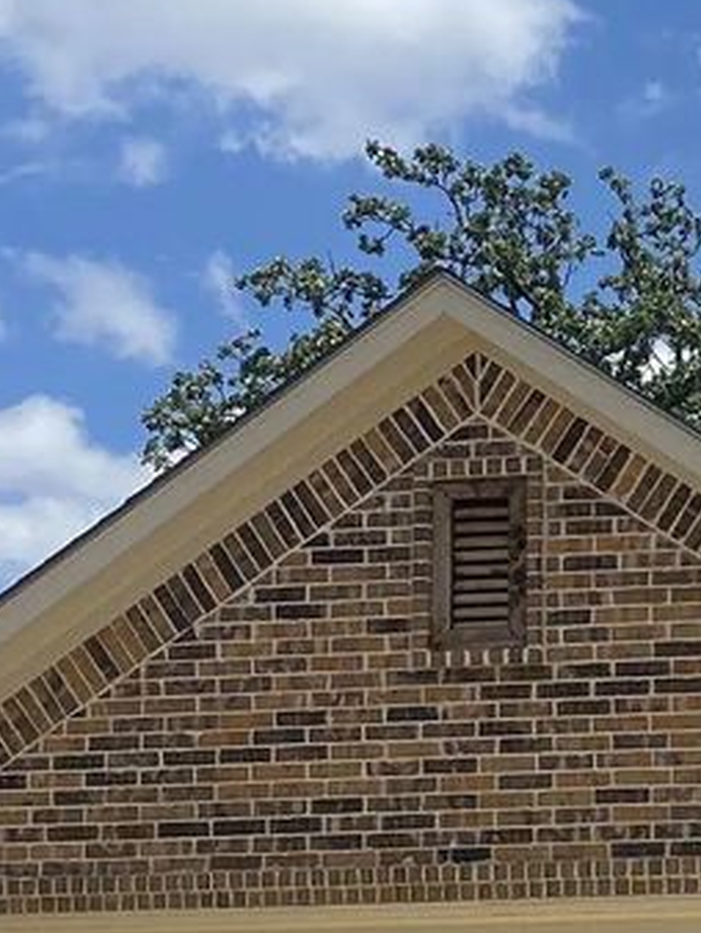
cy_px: 1056
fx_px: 2832
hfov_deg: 12.5
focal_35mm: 105
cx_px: 1391
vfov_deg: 18.0
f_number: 1.8
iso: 32
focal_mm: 4.25
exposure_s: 1/3984
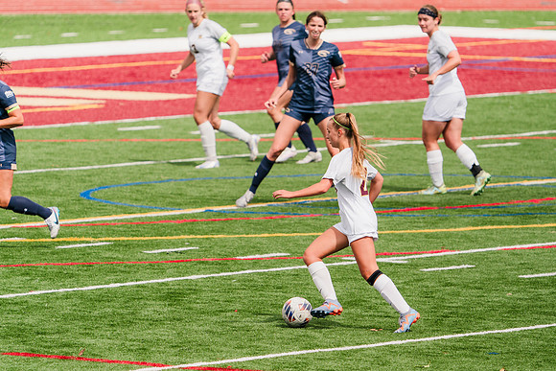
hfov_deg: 4.4
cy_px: 186
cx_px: 318
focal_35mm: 470
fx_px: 7256
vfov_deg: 2.9
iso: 320
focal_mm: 411
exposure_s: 1/1600
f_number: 6.3
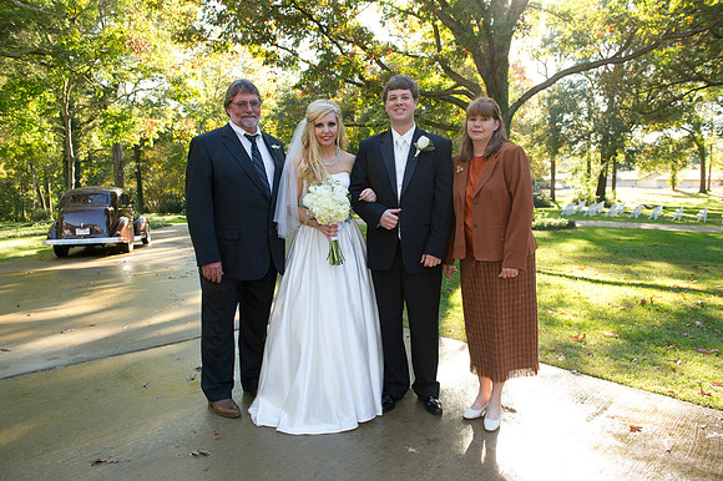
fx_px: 522
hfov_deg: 69.4
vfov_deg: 49.5
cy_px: 240
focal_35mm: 26
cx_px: 362
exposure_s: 1/250
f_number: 5.6
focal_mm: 26
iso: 500
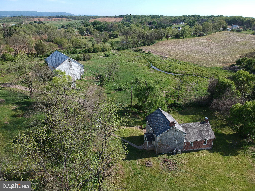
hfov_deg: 69.4
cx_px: 128
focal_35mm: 25
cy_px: 96
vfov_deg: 54.9
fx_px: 184
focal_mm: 4.49
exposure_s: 1/640
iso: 100
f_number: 2.6
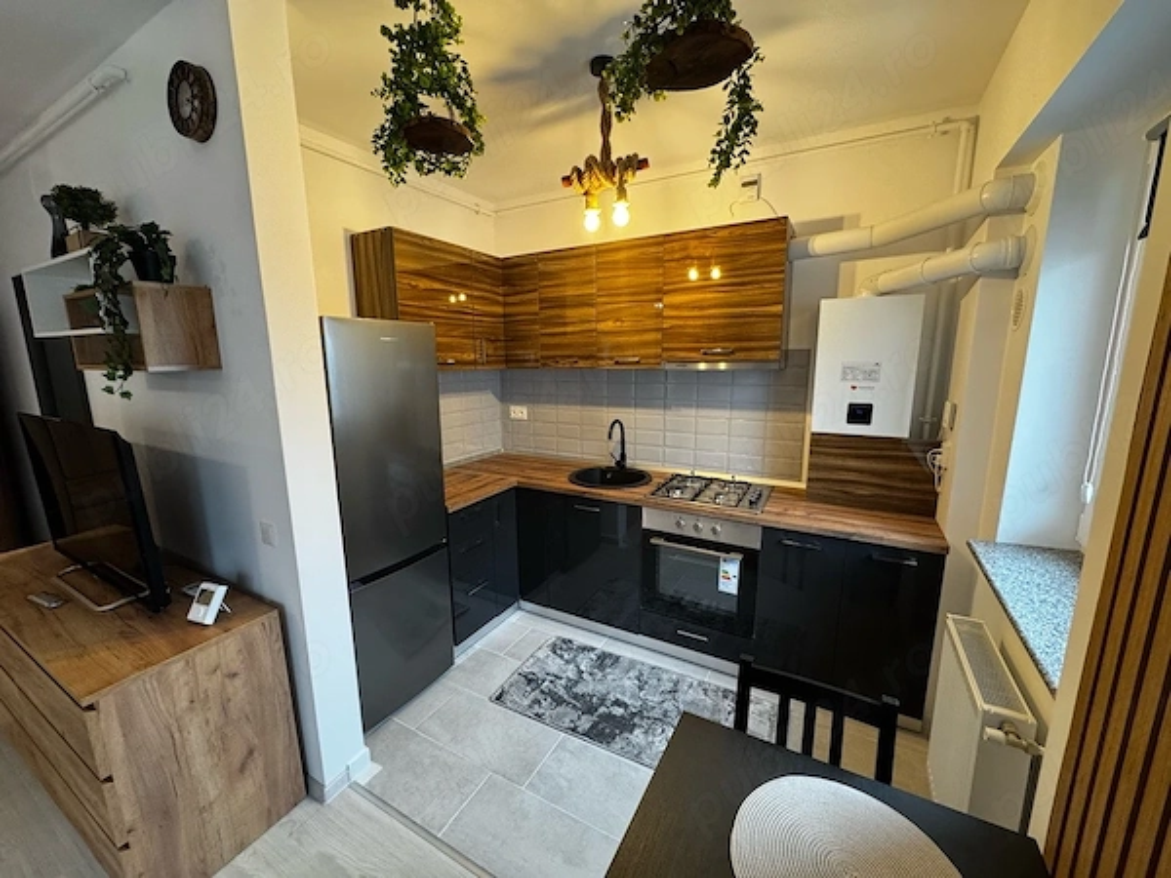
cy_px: 439
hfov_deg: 102.1
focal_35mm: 14
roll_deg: +0.3
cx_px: 586
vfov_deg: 85.7
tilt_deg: -9.9
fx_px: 474
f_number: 2.2
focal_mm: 2.22
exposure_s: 1/50
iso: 250
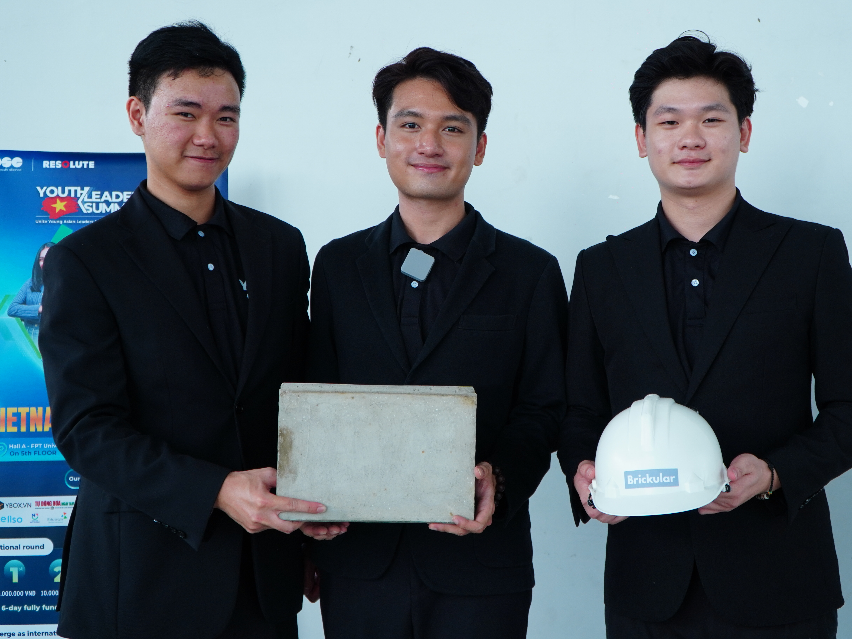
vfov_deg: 32.4
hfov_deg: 42.4
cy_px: 292
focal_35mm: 45
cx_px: 461
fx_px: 1098
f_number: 4
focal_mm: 25
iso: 400
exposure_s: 1/100
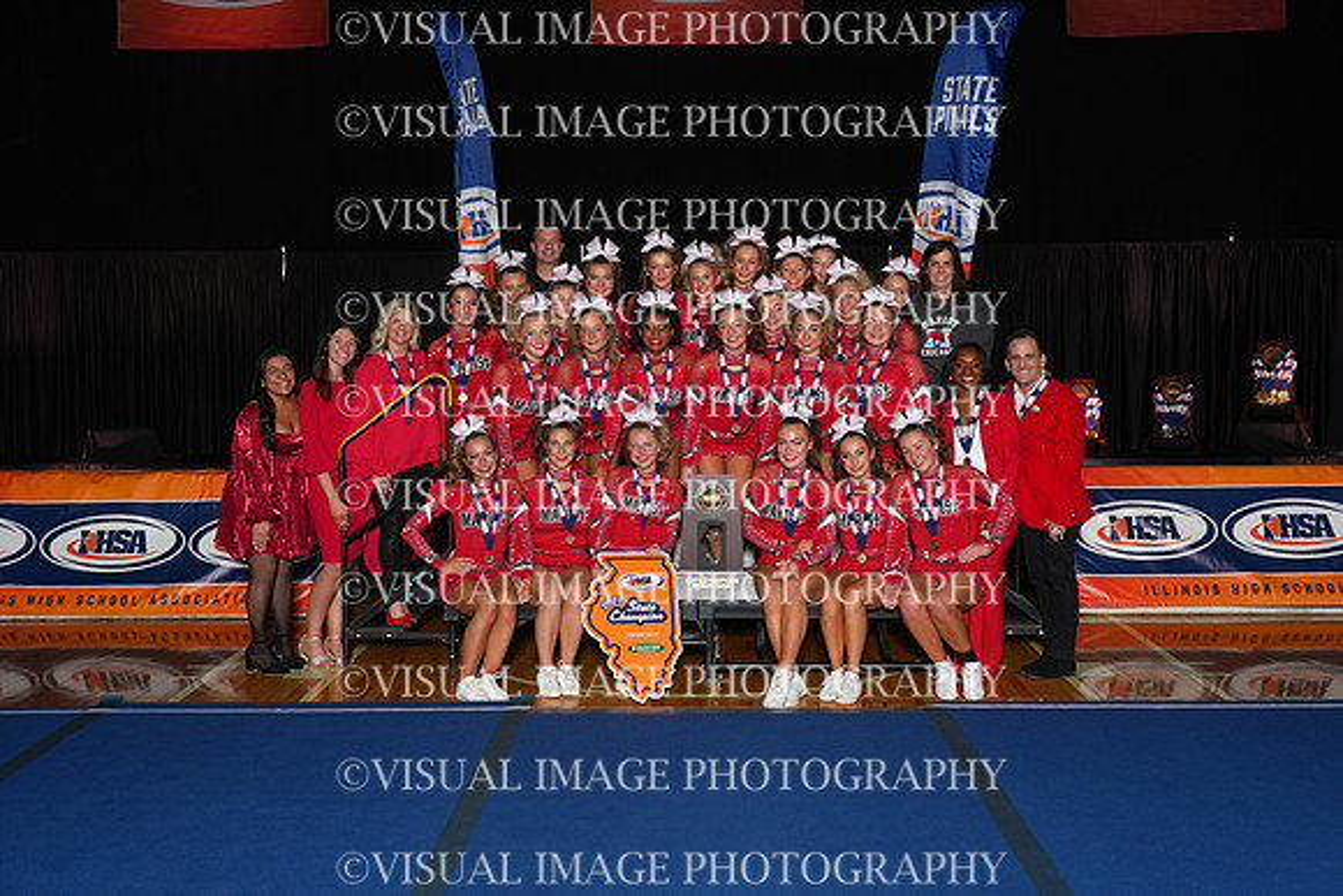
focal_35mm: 40
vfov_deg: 33.4
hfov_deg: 48.4
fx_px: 1493
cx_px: 672
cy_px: 448
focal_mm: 40
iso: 640
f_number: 8
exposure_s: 1/160
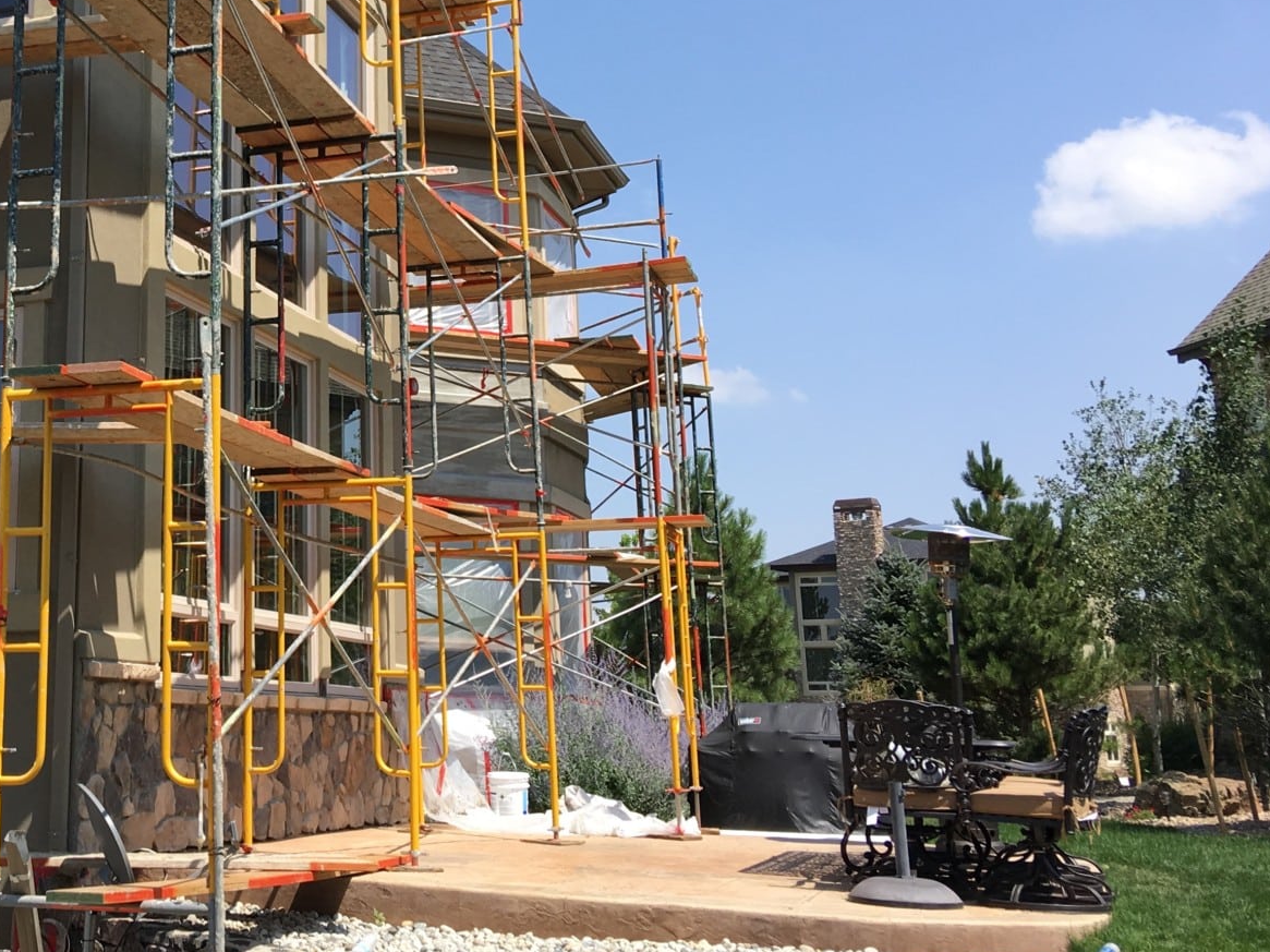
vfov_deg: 28.3
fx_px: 1871
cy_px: 298
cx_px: 195
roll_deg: -1.0
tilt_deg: +15.4
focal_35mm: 51
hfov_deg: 35.8
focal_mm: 4.15
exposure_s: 1/962
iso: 25
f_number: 2.2
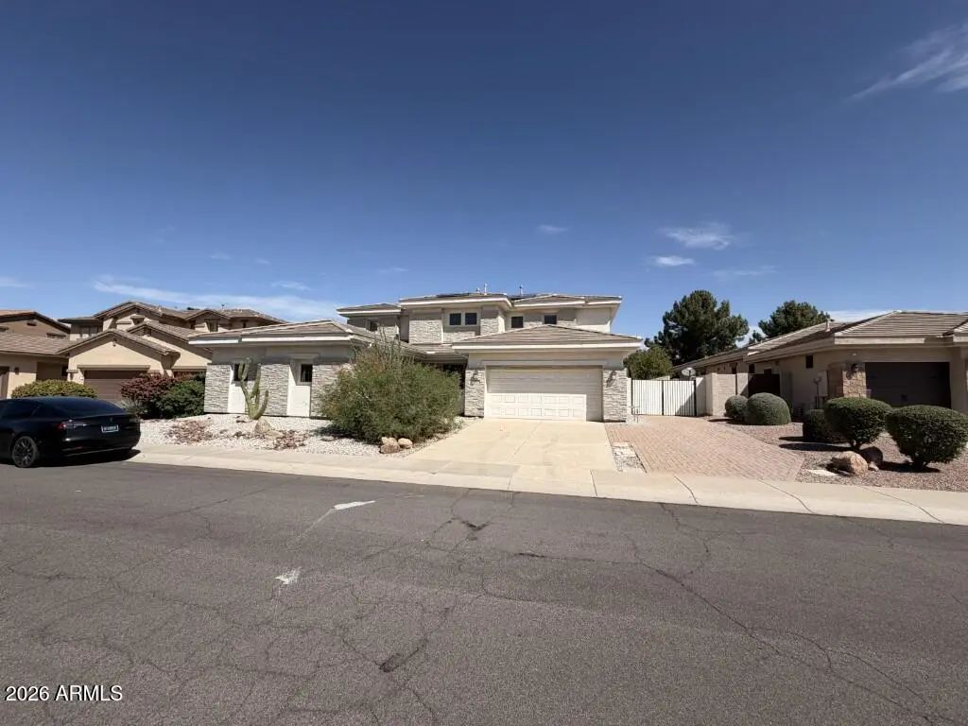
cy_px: 363
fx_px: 391
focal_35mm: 14
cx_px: 484
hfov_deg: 102.1
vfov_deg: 85.7
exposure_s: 1/1050
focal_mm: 2.22
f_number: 2.2
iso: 20
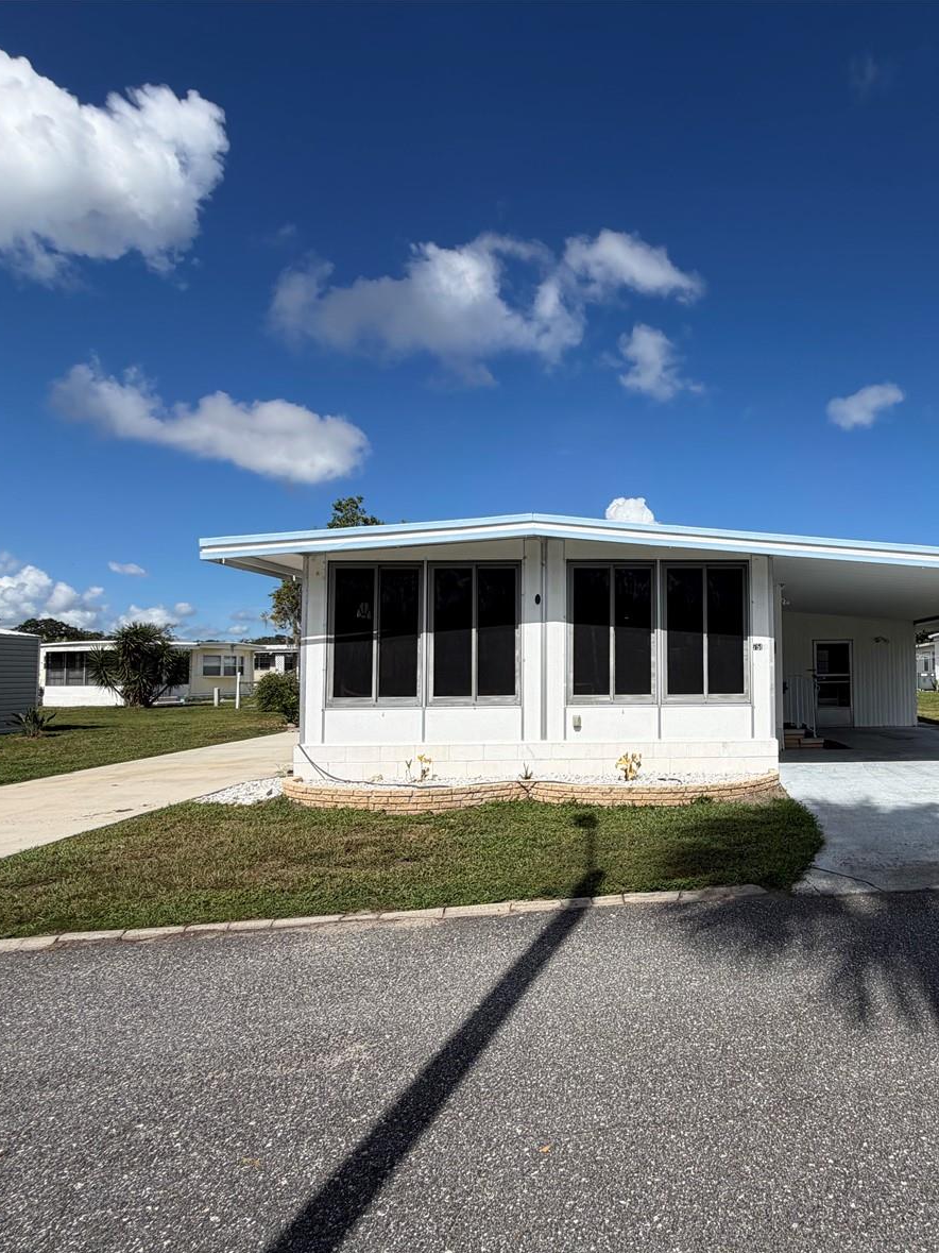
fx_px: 687
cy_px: 637
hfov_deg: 64.7
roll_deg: +0.1
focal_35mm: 19
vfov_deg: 84.7
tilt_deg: +2.4
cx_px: 701
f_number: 2.2
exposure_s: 1/1259
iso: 20
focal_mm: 2.22
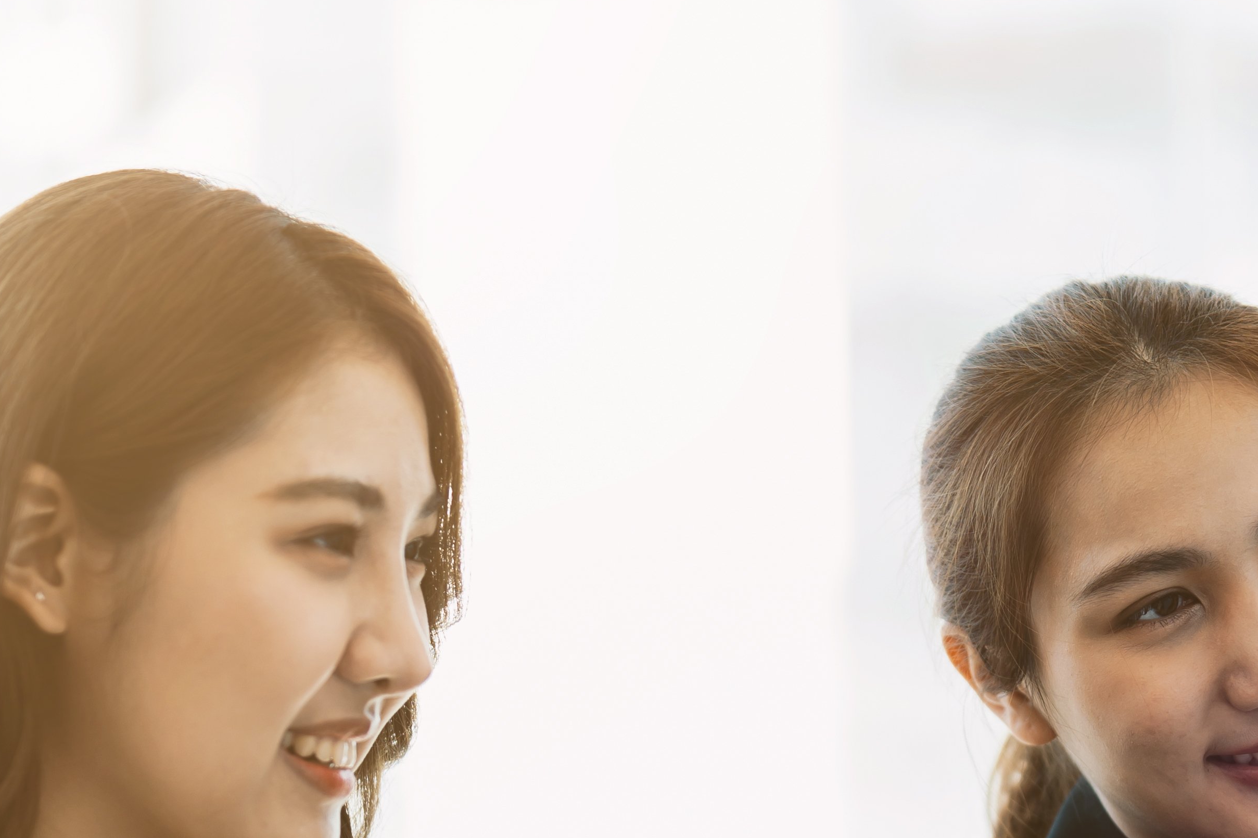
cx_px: 876
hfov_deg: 14.1
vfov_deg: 9.4
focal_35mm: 145
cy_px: 867
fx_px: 5066
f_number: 1.2
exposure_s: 1/200
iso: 100
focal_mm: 50
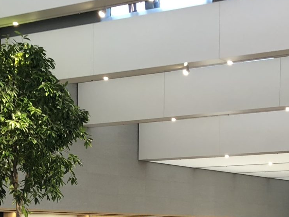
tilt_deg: -0.7
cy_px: 277
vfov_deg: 14.6
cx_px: 115
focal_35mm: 97
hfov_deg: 20.2
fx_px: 810
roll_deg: +1.9
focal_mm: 3.99
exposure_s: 1/33
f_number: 1.8
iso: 25
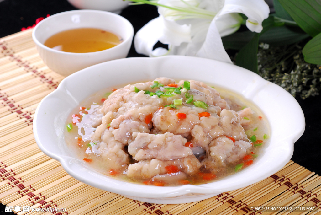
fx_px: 803
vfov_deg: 15.2
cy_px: 108
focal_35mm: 90
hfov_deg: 22.6
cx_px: 160
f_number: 7.1
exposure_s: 1/125
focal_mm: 60
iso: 160
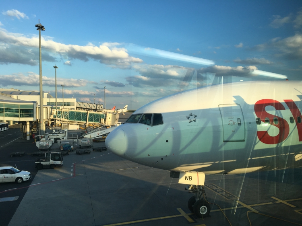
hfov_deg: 61.7
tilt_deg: +0.1
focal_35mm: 29
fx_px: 253
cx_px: 151
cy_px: 113
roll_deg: +0.4
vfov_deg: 48.2
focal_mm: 4.15
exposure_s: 1/416
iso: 25
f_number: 2.2
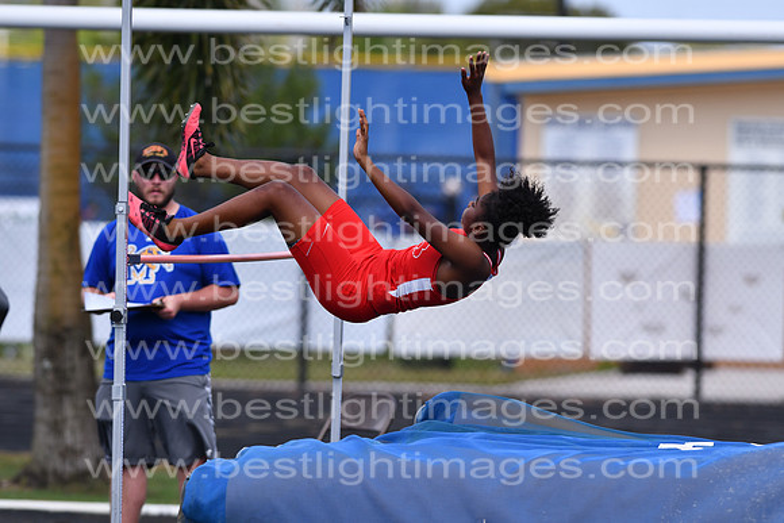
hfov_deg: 4.6
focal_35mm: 450
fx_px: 9802
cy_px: 262
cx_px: 392
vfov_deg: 3.1
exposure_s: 1/2000
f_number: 4
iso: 200
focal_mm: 300
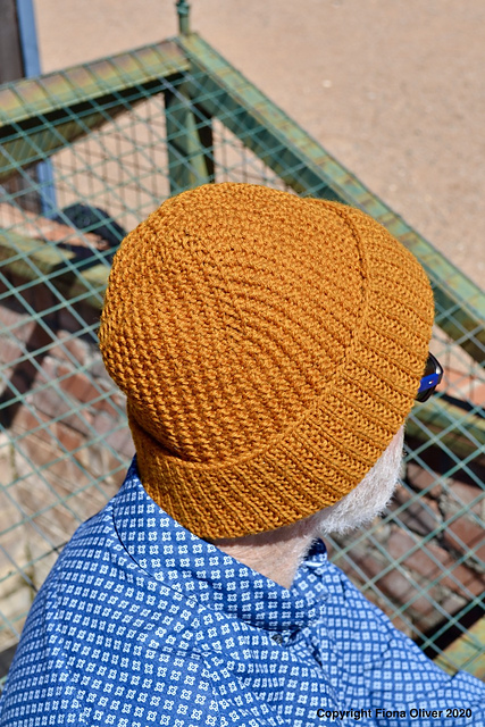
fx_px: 1212
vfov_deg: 33.4
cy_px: 364
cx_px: 242
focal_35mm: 60
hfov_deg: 22.6
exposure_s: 1/250
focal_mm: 40
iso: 100
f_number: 8
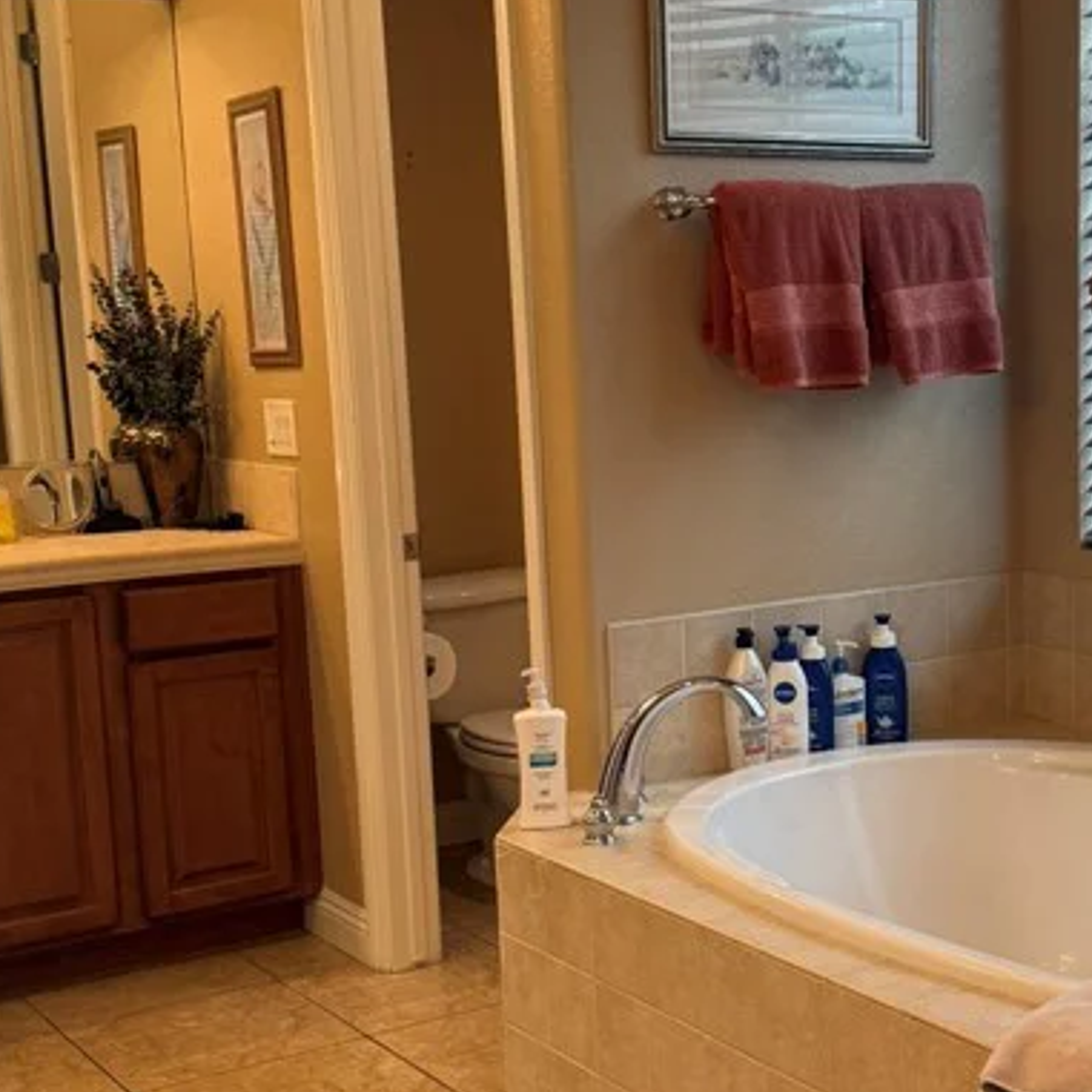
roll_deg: +1.1
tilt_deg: -9.1
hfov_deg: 29.5
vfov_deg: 30.0
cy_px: 631
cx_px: 828
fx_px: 2034
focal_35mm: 57
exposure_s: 1/120
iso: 160
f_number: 1.78
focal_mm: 6.76
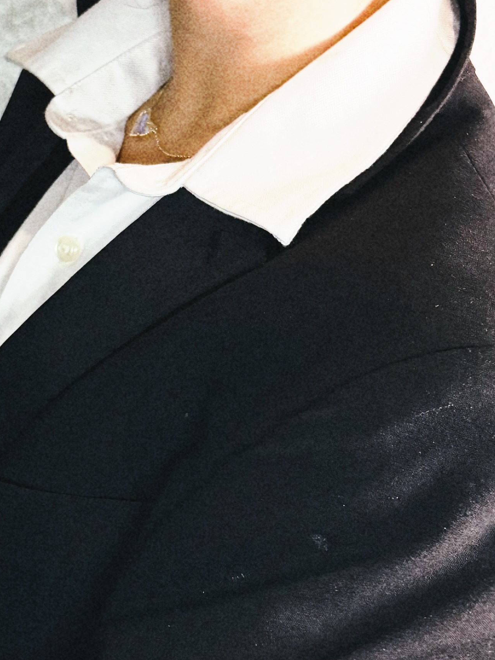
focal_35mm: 80
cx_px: 155
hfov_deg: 18.4
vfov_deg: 24.2
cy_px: 179
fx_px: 1526
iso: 200
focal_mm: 6.76
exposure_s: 1/85
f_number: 1.78
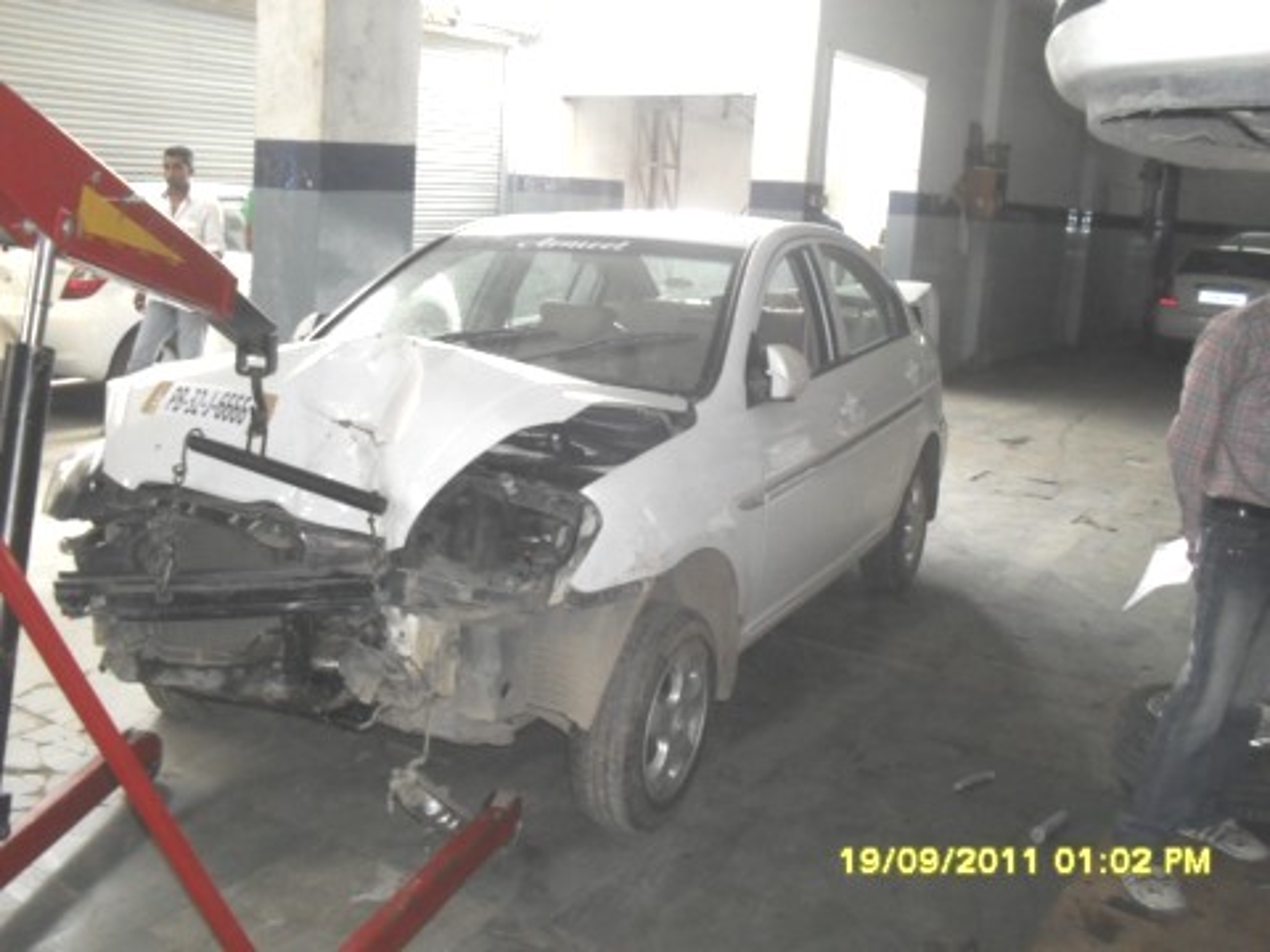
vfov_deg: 40.7
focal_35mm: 35
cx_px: 635
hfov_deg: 52.6
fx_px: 1284
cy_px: 476
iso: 200
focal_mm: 6.3
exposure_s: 1/45
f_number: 3.2
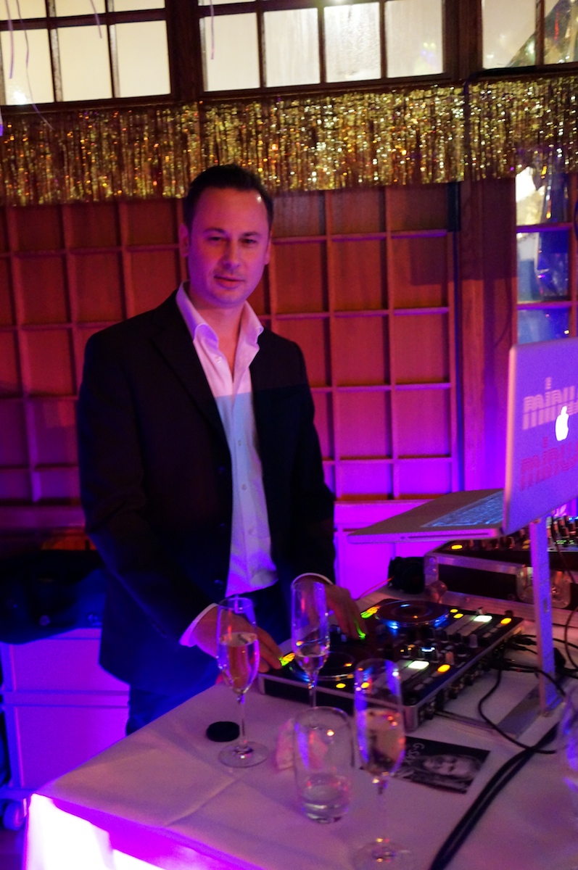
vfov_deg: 53.2
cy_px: 435
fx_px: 869
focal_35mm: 36
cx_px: 289
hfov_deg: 36.8
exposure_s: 1/30
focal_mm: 24
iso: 3200
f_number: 2
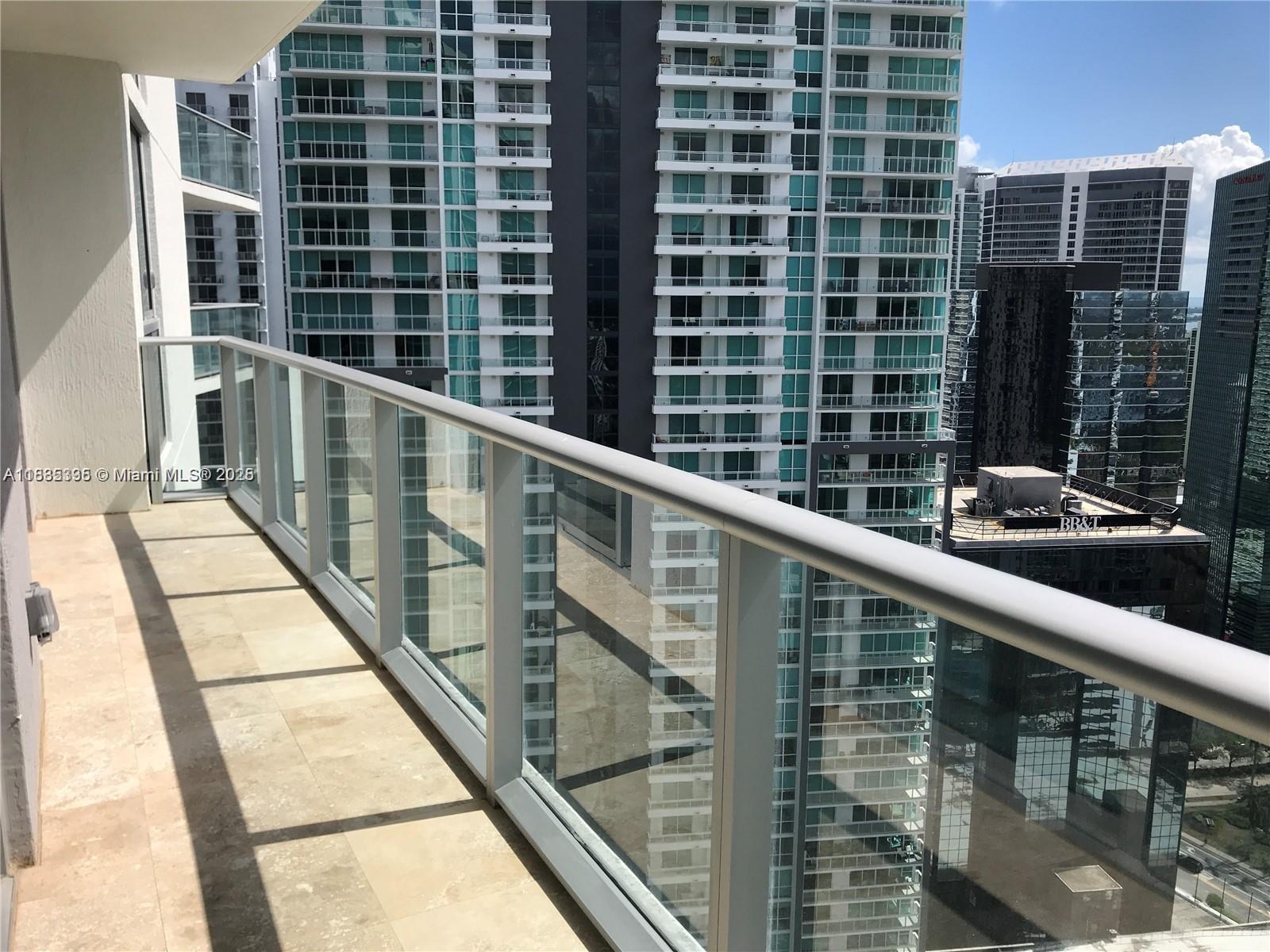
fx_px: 1027
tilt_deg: -9.6
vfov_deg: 49.7
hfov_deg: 63.4
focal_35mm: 28
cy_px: 476
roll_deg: +0.8
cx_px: 635
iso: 20
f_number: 1.8
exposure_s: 1/3690
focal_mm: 3.99
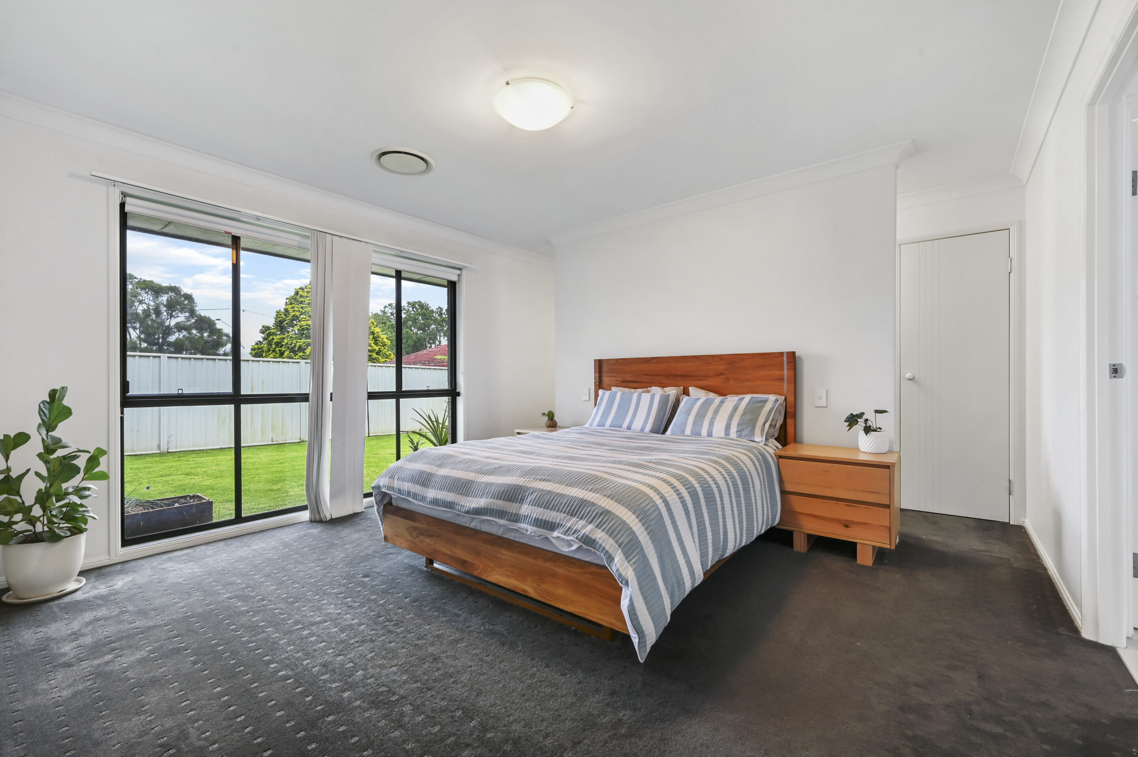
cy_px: 378
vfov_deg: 81.1
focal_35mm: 14
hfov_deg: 104.3
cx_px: 569
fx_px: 442
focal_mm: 14
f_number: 11
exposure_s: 1/1.25
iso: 200
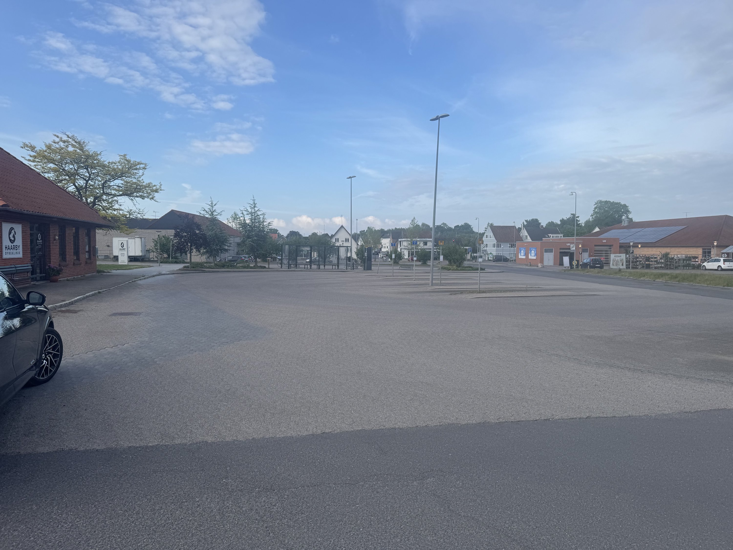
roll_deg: +2.1
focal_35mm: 24
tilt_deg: -0.7
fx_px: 508
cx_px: 366
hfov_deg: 71.6
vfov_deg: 56.8
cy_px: 275
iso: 80
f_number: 1.78
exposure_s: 1/2959
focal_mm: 6.76
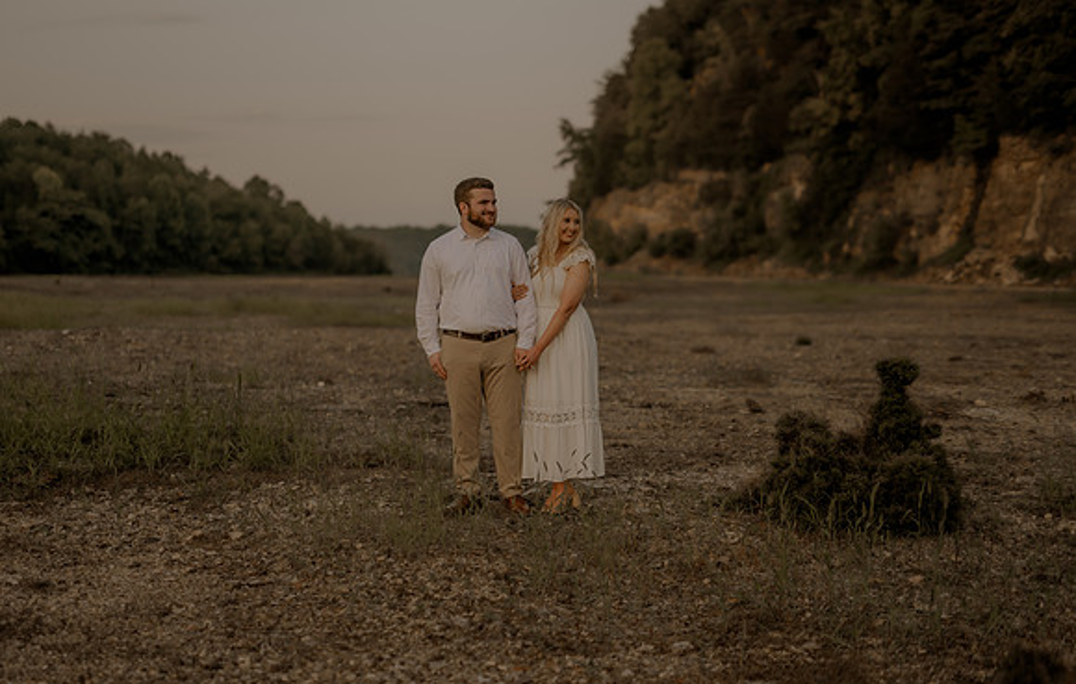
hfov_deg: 36.7
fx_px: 1623
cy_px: 380
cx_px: 496
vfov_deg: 23.8
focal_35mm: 55
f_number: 2.2
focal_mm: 50
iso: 200
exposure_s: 1/1000
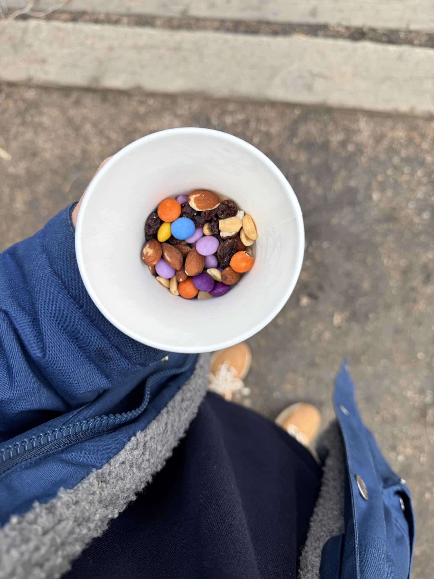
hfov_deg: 56.8
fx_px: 401
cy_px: 290
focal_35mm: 24
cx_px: 217
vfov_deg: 71.6
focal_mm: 6.76
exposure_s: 1/121
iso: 80
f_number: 1.78
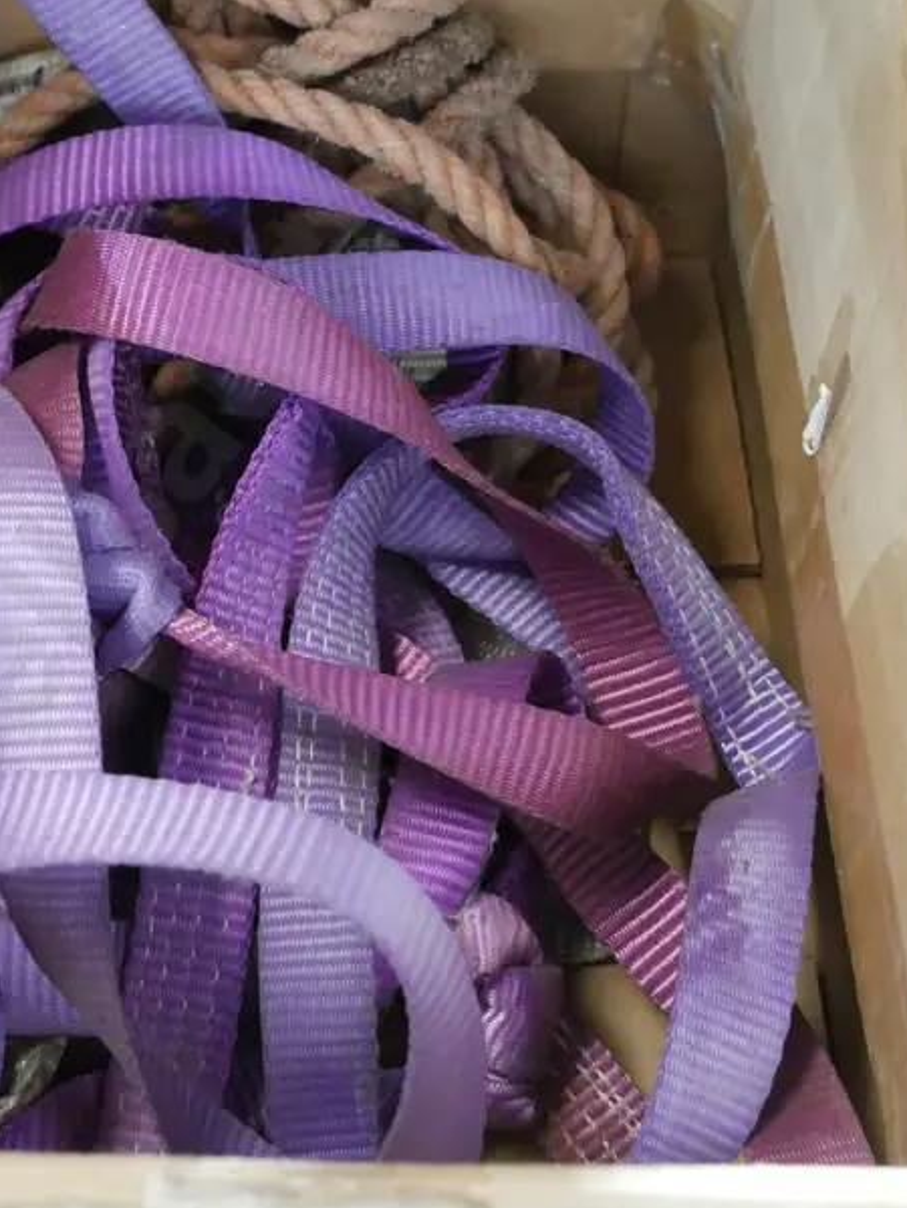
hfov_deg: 22.4
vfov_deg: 29.5
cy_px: 351
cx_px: 255
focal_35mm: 65
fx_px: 2268
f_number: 4.1
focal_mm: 19
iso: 3200
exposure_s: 1/25
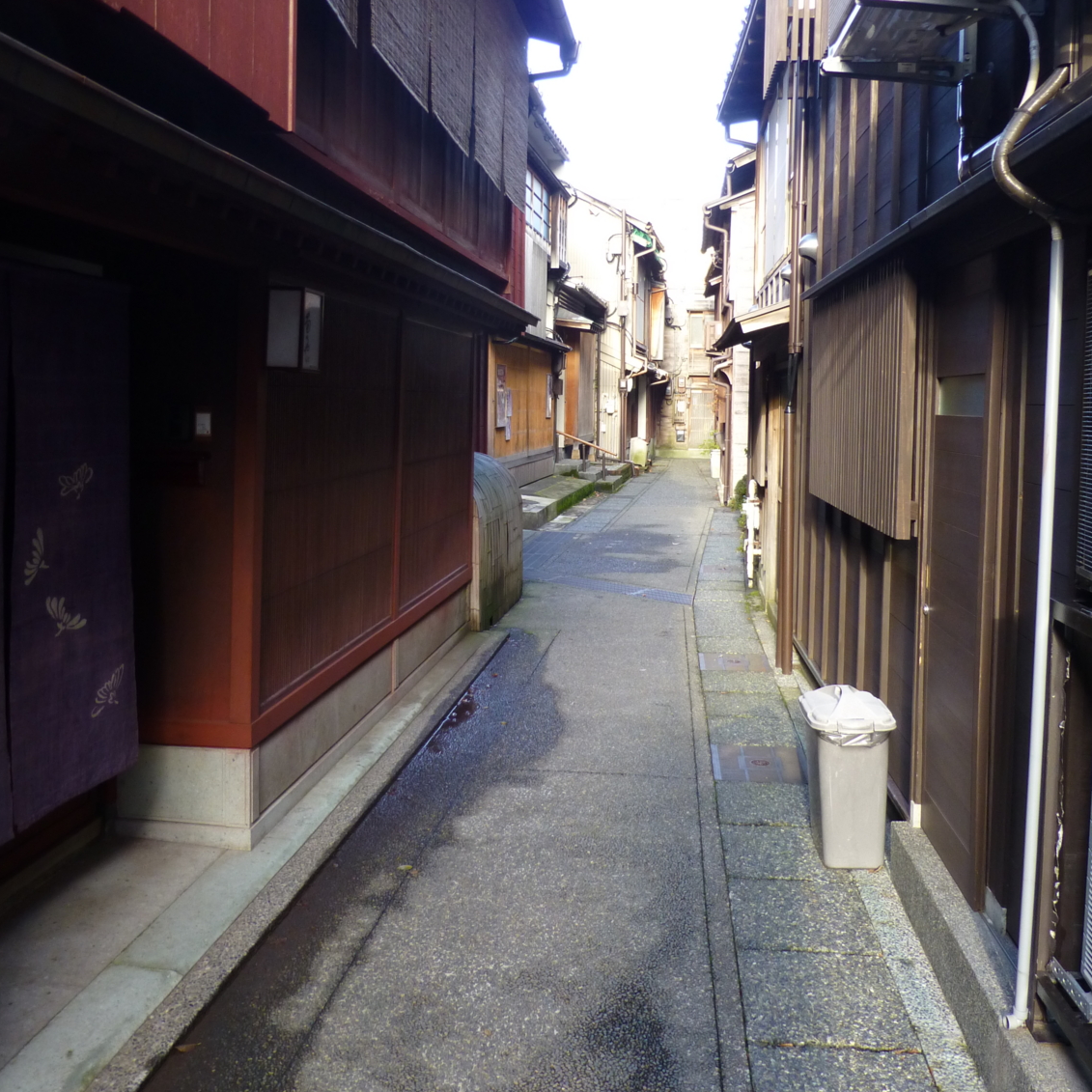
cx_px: 555
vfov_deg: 53.7
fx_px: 1071
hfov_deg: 54.0
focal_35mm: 30
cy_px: 450
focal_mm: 4.3
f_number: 3.3
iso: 160
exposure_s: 1/60
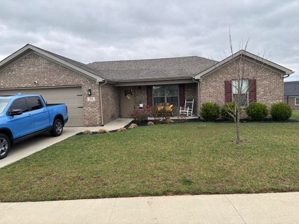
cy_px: 112
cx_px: 150
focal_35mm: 26
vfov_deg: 53.1
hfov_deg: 67.3
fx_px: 225
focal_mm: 5.96
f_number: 1.6
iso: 50
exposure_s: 1/747
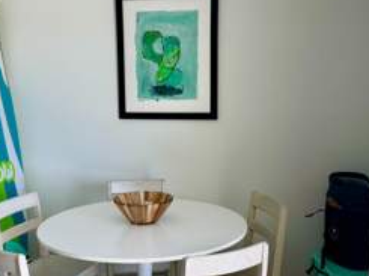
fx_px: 500
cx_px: 170
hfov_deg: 40.5
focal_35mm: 47
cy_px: 150
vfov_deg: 30.8
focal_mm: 6.76
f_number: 1.78
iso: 80
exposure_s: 1/345
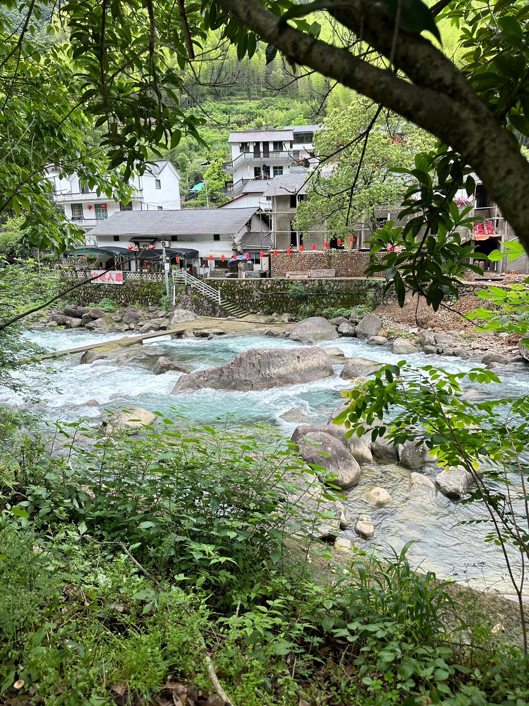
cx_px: 264
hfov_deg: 56.8
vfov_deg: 71.6
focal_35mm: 24
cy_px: 353
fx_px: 489
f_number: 1.78
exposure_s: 1/785
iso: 80
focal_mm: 6.86
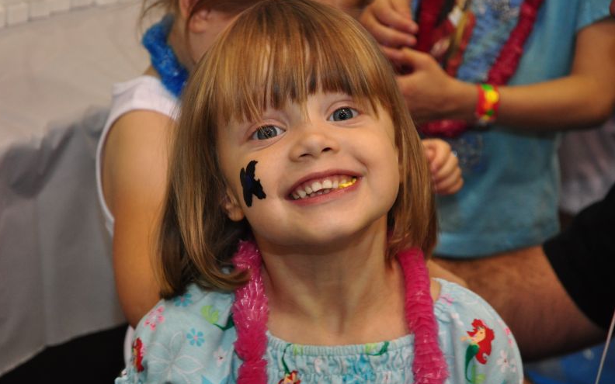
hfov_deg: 19.3
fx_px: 1810
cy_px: 201
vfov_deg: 12.1
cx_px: 305
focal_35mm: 108
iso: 1000
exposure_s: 1/60
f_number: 5.3
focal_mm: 70
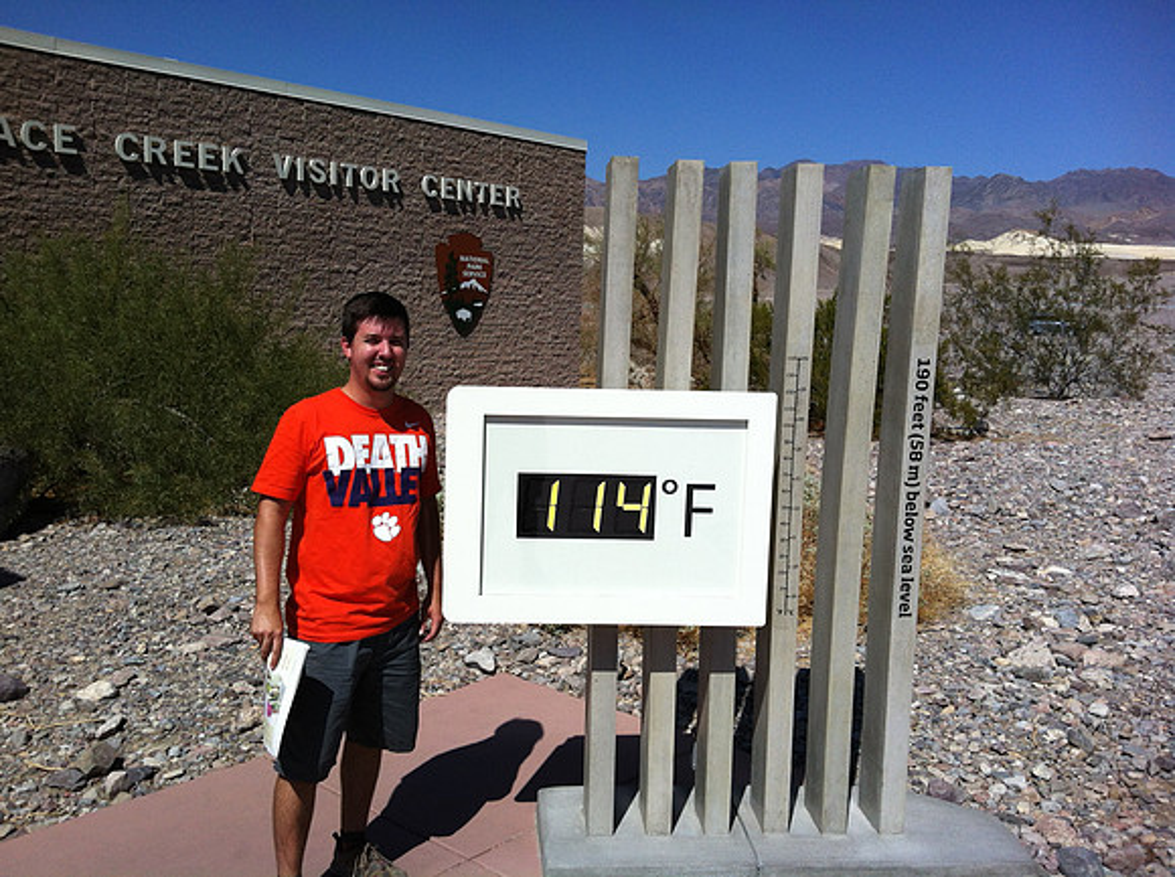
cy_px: 438
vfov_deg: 40.6
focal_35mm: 35
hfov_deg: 52.7
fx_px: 1186
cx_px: 588
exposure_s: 1/3016
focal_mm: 3.85
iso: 80
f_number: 2.8
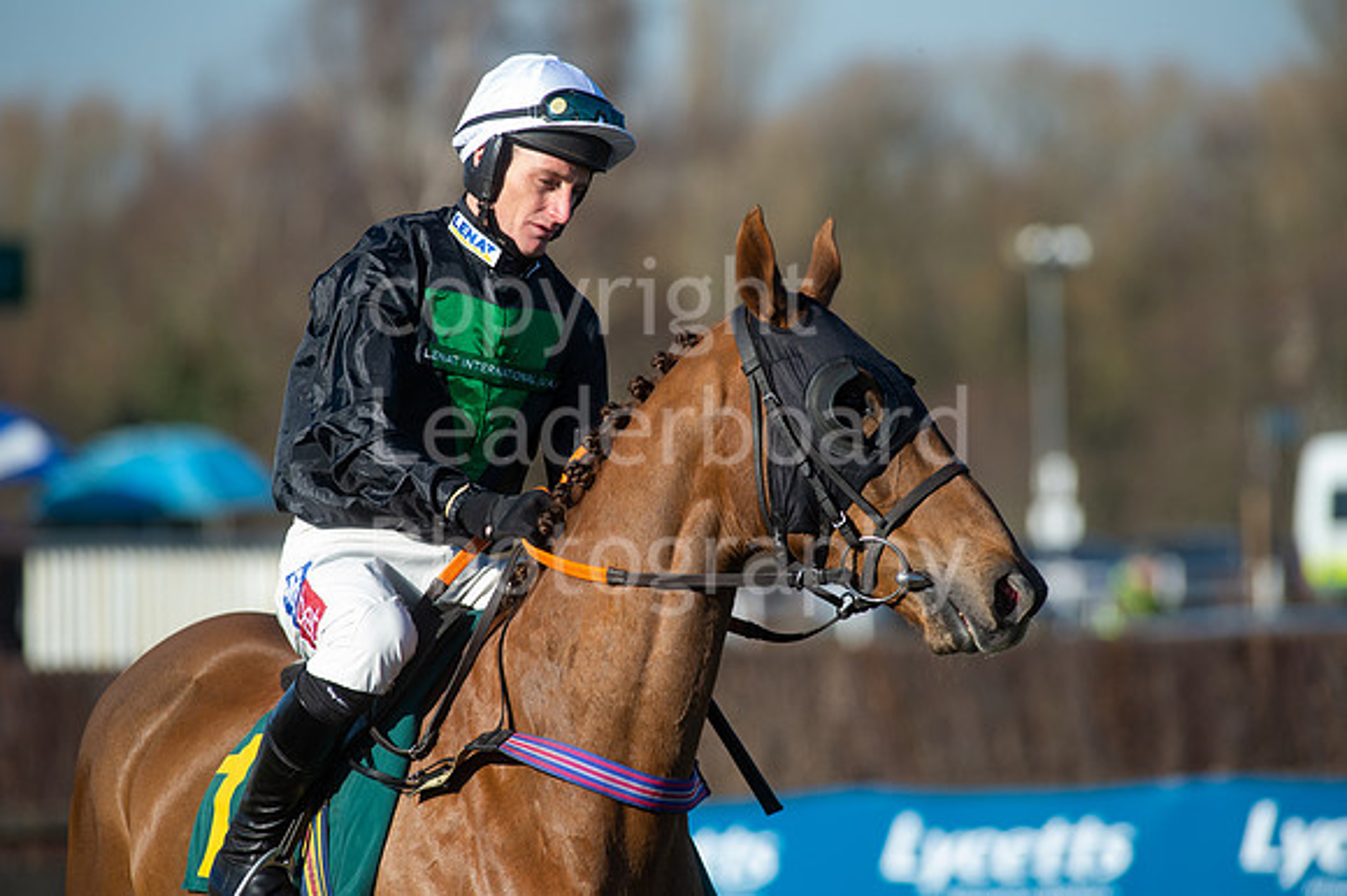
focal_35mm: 300
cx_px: 674
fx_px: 11218
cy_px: 448
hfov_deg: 6.9
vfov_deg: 4.6
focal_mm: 300
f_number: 7.1
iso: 800
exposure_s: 1/3200
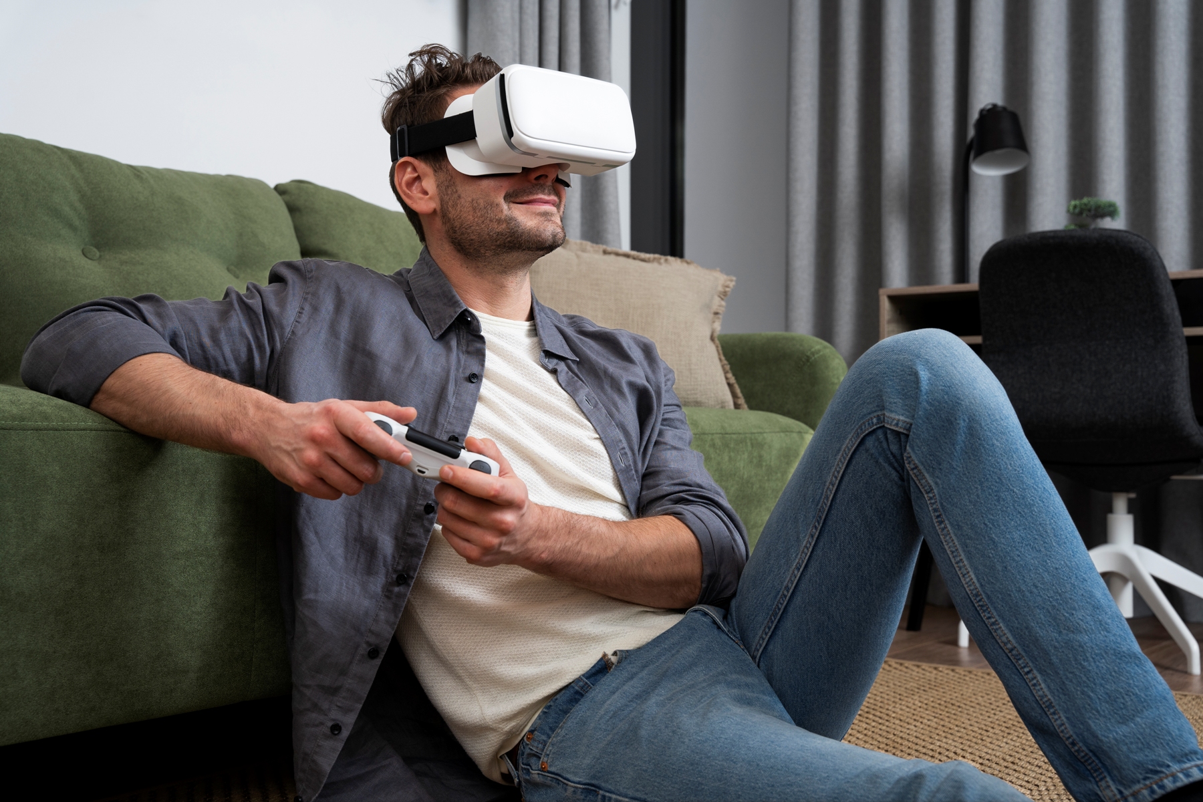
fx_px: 1383
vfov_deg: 32.3
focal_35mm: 41
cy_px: 401
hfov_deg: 47.0
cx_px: 602
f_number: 5.6
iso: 125
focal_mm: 41.4
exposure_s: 1/160
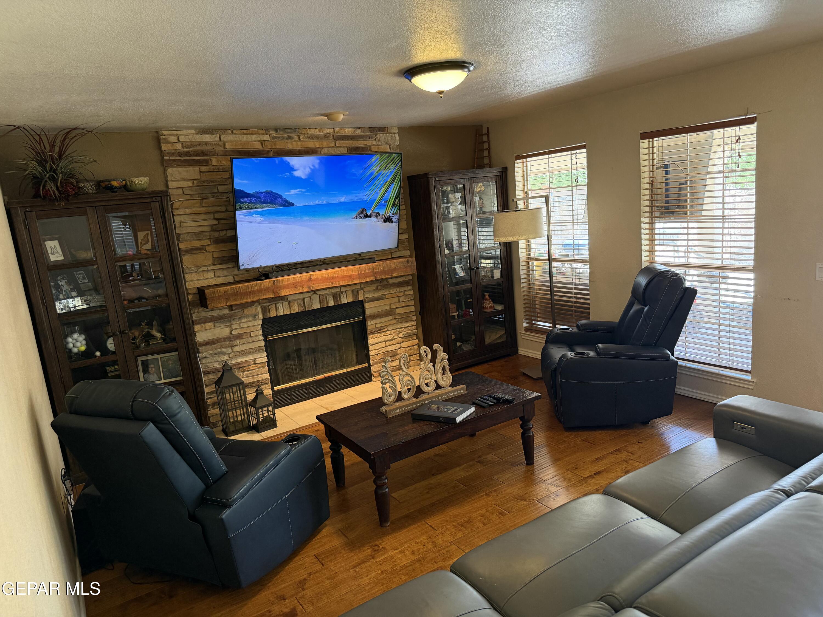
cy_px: 308
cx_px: 412
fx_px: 571
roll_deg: +5.8
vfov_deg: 56.8
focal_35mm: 24
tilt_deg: -12.1
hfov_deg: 71.6
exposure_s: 1/60
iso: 250
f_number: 1.78
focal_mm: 6.76
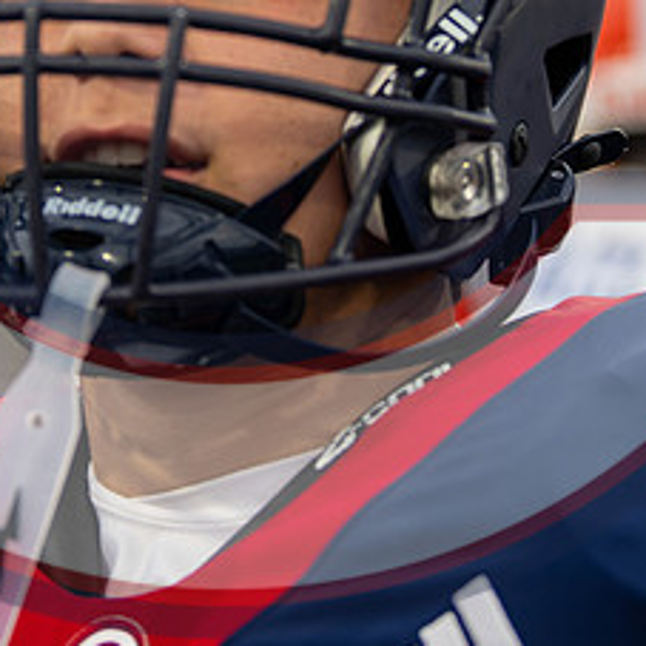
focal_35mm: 188
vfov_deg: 9.3
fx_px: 3969
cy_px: 85
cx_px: 242
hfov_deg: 9.3
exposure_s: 1/1000
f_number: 2.8
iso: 720
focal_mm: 70
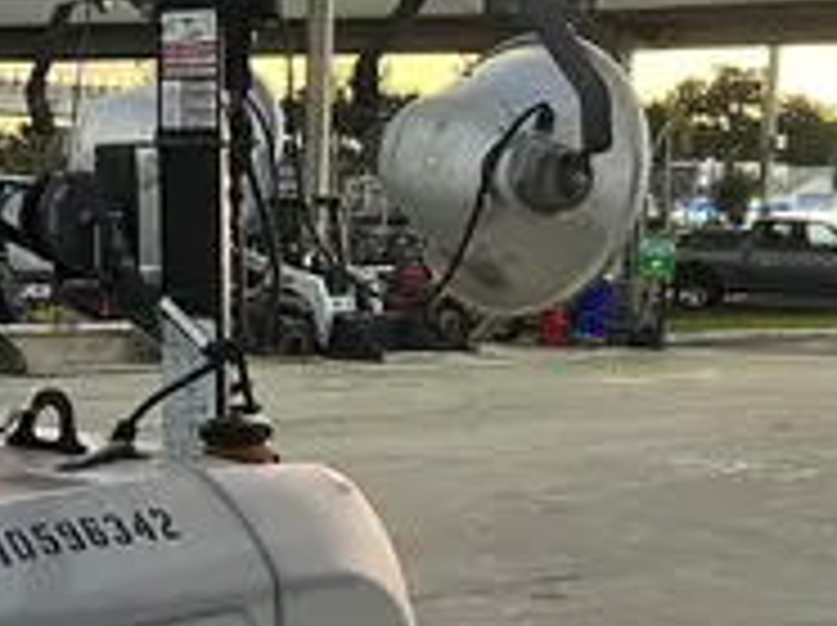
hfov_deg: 24.8
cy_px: 439
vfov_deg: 19.0
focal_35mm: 77
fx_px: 1859
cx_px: 112
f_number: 1.6
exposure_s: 1/40
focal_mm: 5.1
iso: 640
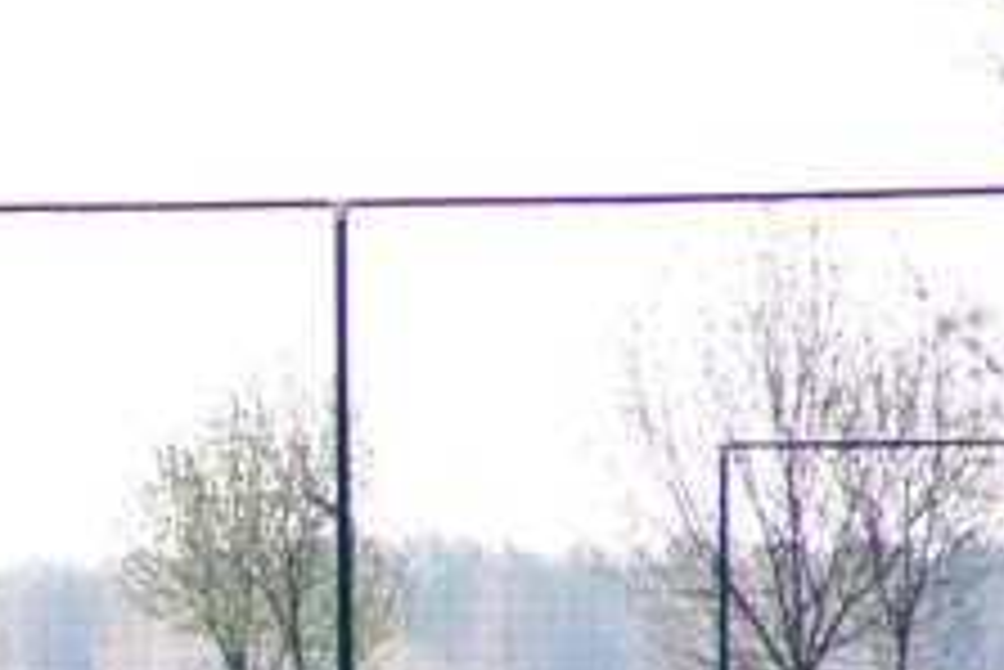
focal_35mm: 1417
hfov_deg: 1.5
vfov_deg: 1.0
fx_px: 39543
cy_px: 1111
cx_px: -23
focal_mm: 63
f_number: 3.7
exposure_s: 1/400
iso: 125
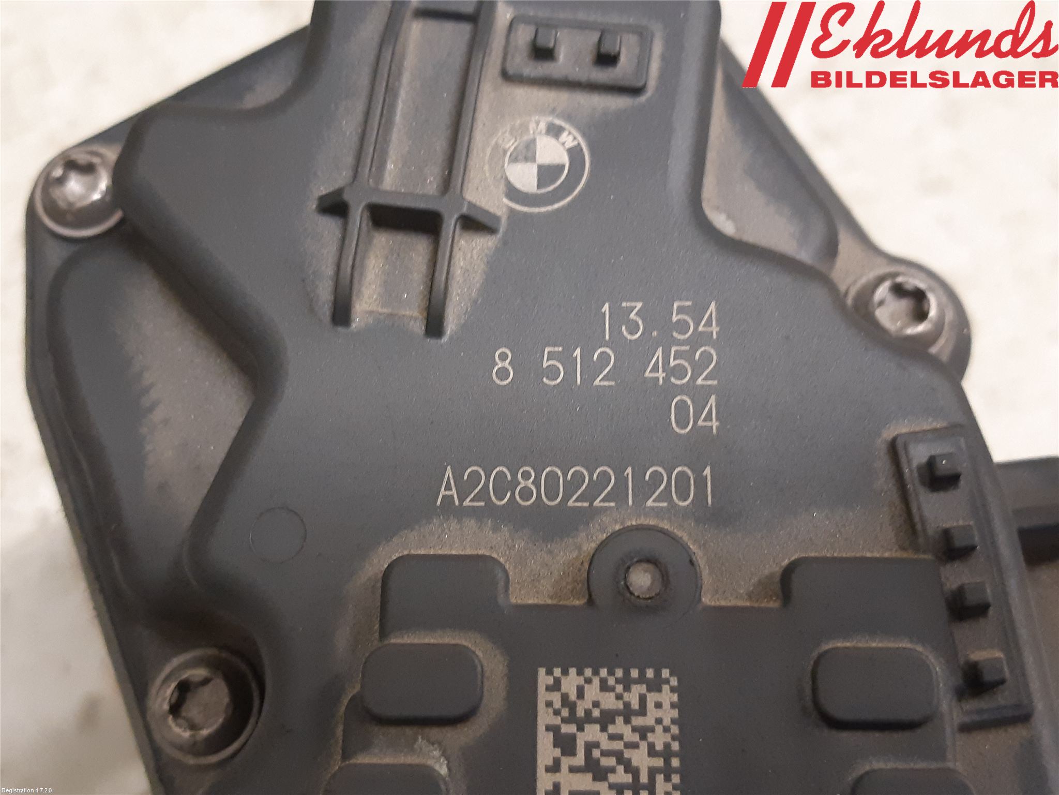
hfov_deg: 67.3
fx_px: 795
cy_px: 398
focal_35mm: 26
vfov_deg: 53.1
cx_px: 530
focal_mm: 3.93
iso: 200
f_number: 1.7
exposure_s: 1/25
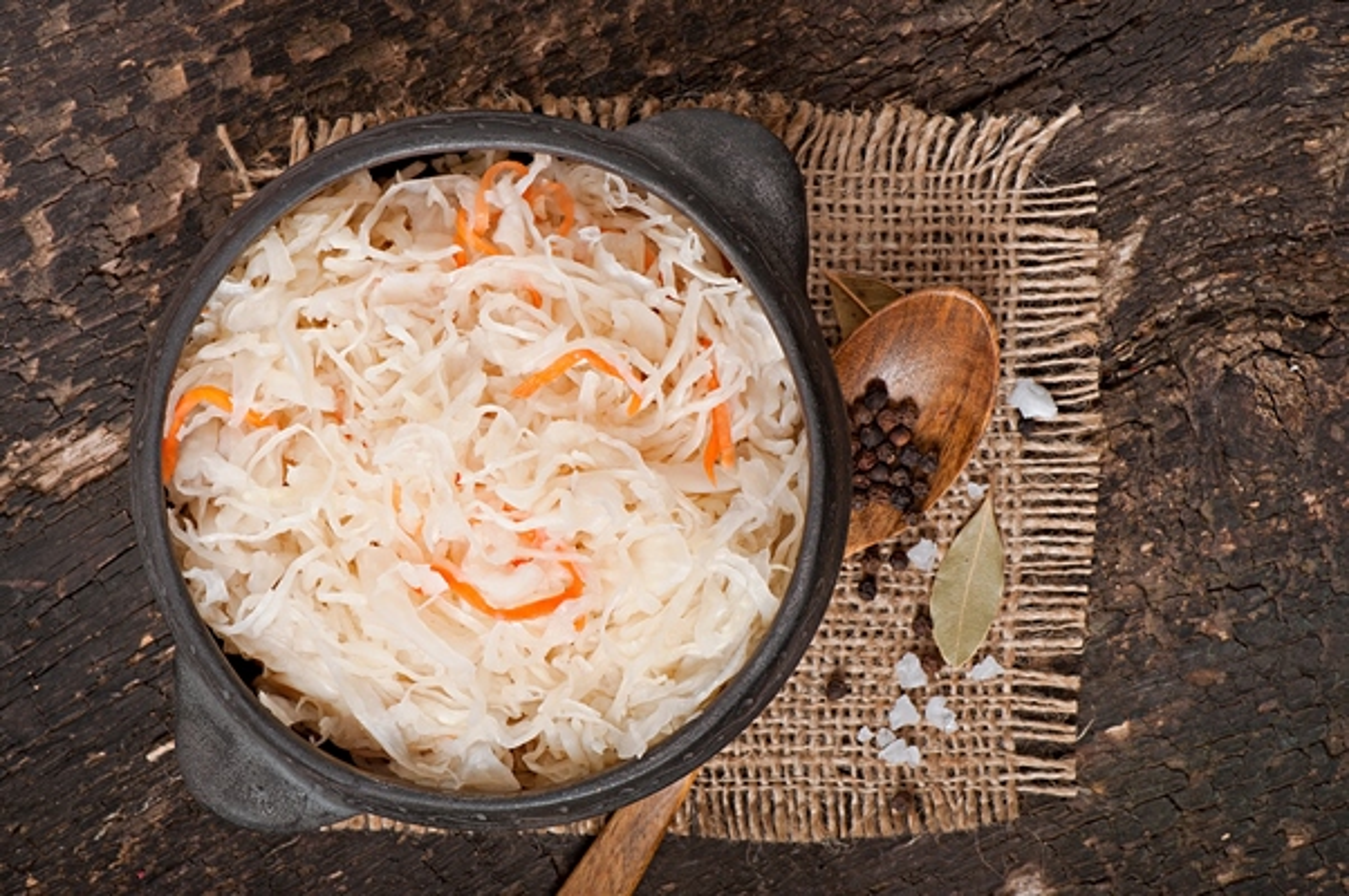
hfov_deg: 13.1
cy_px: 448
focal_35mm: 158
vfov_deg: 8.7
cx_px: 674
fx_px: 5895
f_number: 13
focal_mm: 105
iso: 100
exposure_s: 1/200
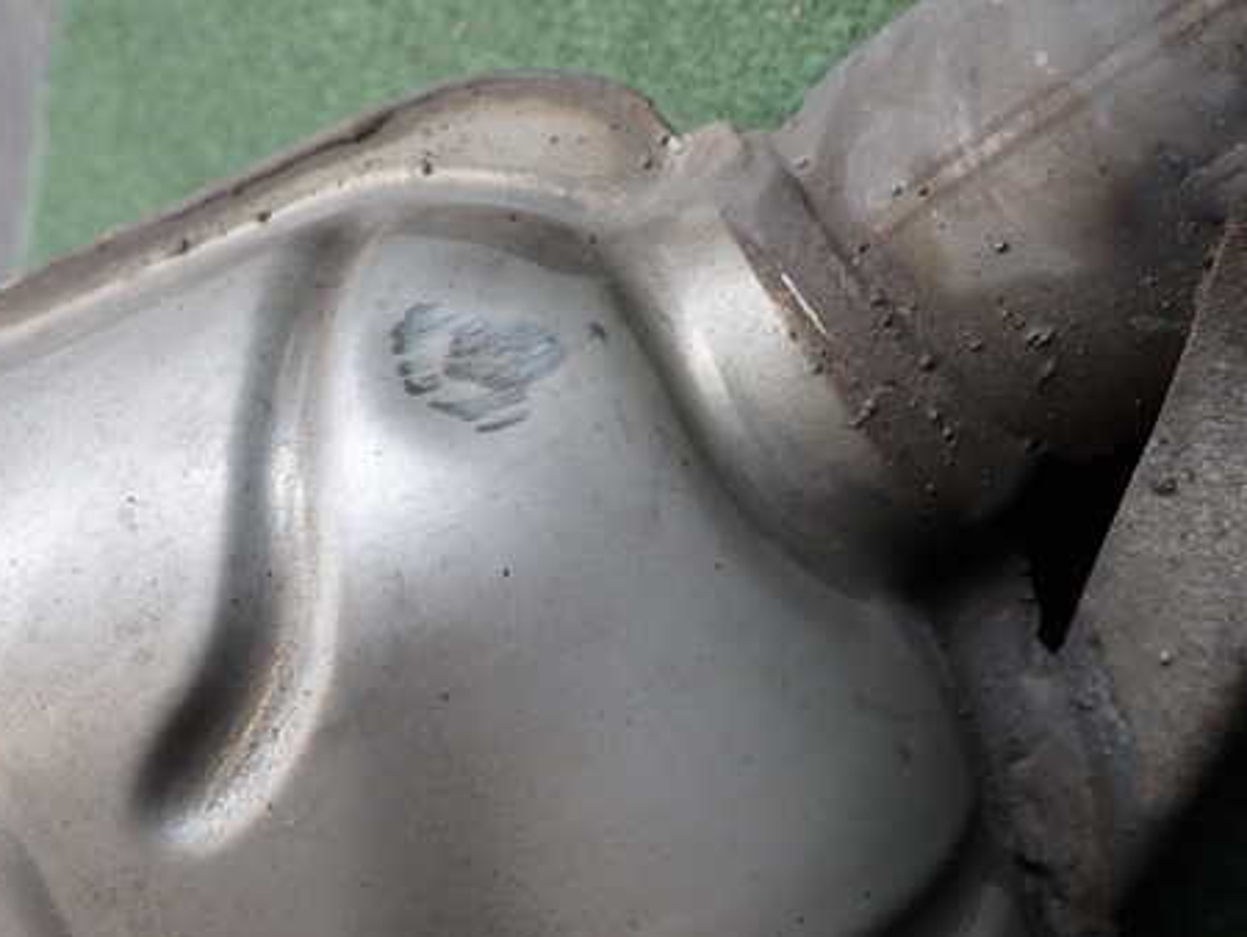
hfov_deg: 46.4
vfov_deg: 35.9
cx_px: 482
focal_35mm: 40
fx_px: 1442
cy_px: 402
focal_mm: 5.4
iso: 200
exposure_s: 1/80
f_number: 2.3
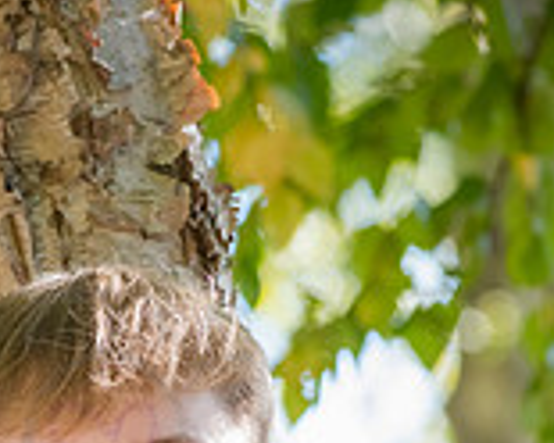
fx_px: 5575
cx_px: 118
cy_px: 765
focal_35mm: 340
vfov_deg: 4.5
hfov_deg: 5.7
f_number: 5.6
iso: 800
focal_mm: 125
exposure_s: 1/320
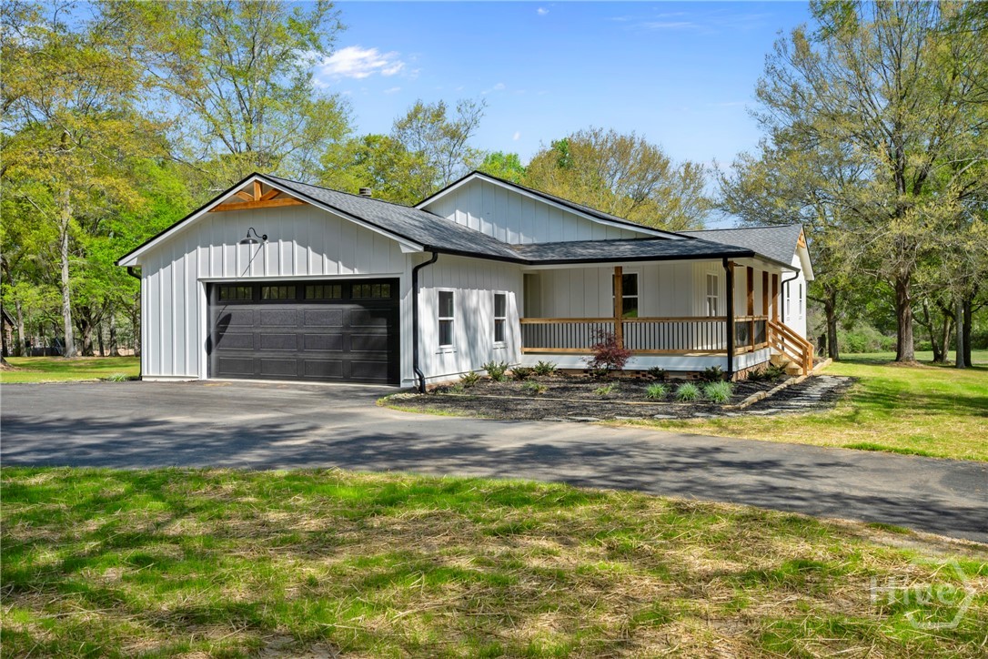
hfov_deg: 61.9
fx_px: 823
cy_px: 330
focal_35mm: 30
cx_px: 494
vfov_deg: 43.6
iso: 100
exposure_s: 1/200
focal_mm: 30
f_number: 8
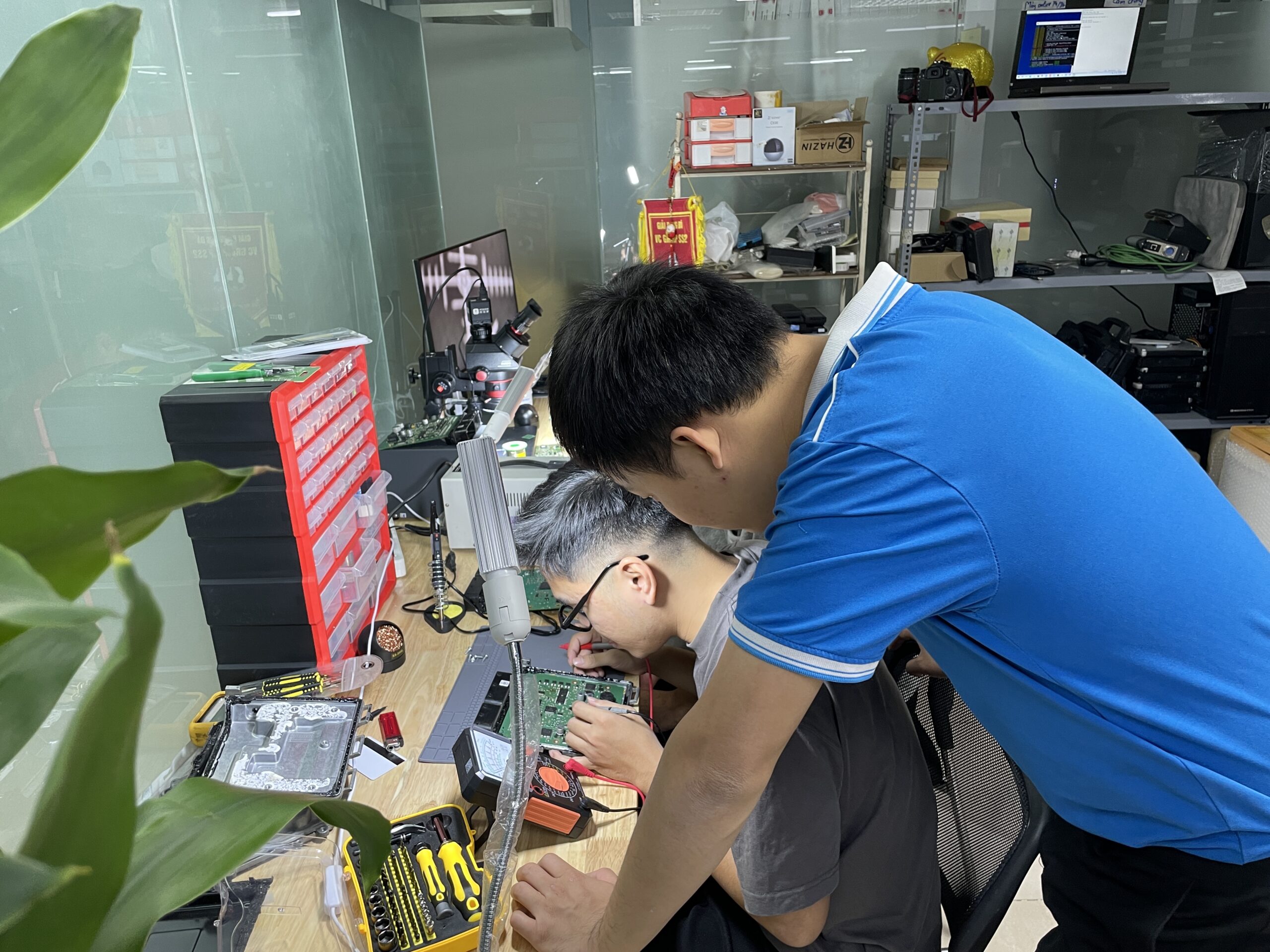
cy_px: 476
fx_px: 954
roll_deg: +2.5
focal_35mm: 26
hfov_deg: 67.3
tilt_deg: -21.9
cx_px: 635
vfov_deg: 53.1
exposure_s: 1/50
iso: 80
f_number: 1.6
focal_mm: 4.2
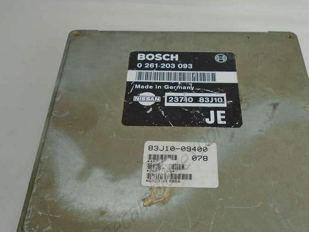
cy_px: 167
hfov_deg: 43.7
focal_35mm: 43
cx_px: 180
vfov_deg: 33.1
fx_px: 384
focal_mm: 4.6
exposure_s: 1/400
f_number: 3.2
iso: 100
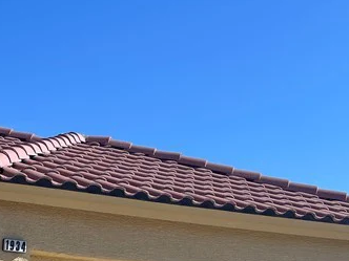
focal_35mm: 77
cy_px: 240
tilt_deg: +5.9
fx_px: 776
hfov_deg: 23.0
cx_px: -82
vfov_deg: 18.8
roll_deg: -2.7
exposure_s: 1/3257
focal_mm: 5.1
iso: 32
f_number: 1.6
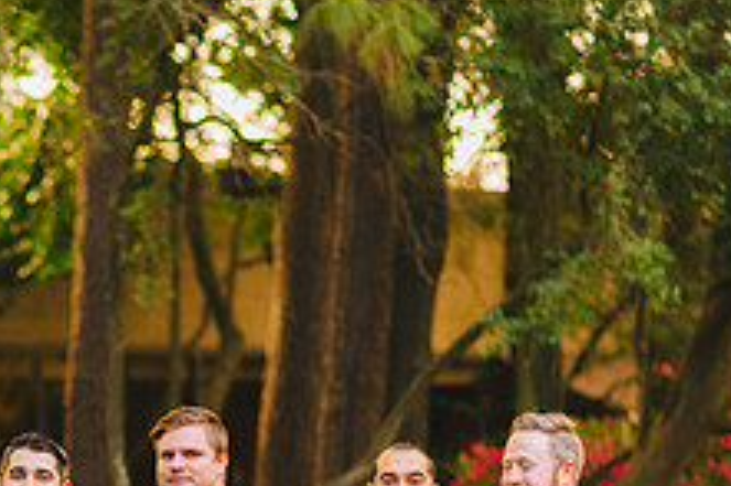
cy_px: 620
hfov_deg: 9.1
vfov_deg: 6.1
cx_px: -119
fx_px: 4525
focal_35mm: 223
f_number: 2.2
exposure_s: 1/250
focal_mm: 85
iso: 400
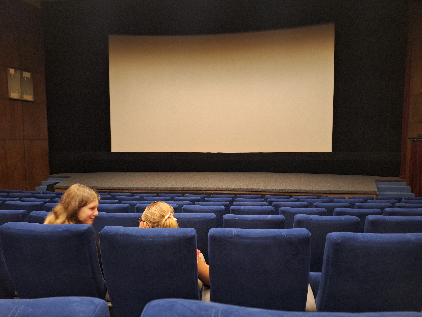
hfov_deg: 73.9
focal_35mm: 23
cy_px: 158
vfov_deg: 58.9
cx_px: 211
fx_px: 280
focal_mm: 5.54
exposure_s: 1/20
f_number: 1.8
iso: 400
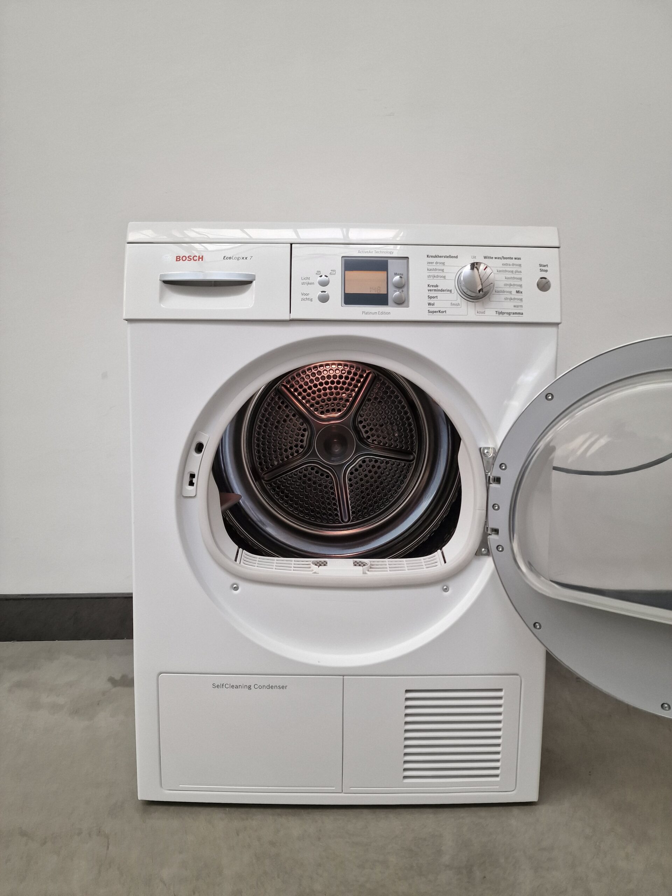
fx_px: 595
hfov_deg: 58.9
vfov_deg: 73.9
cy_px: 448
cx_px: 336
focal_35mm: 23
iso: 100
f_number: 1.8
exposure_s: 1/100
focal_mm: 6.4
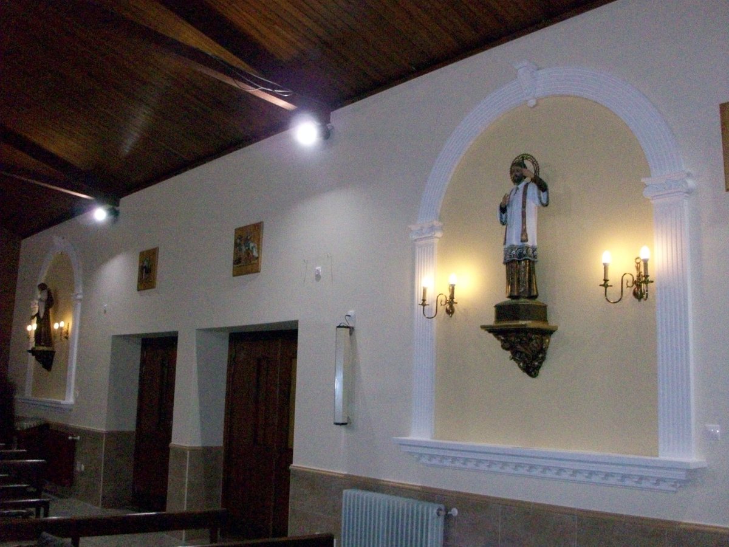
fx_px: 716
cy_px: 274
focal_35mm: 34
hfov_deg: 54.0
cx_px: 364
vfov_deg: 41.8
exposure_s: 1/128
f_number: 2.8
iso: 800
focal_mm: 5.7
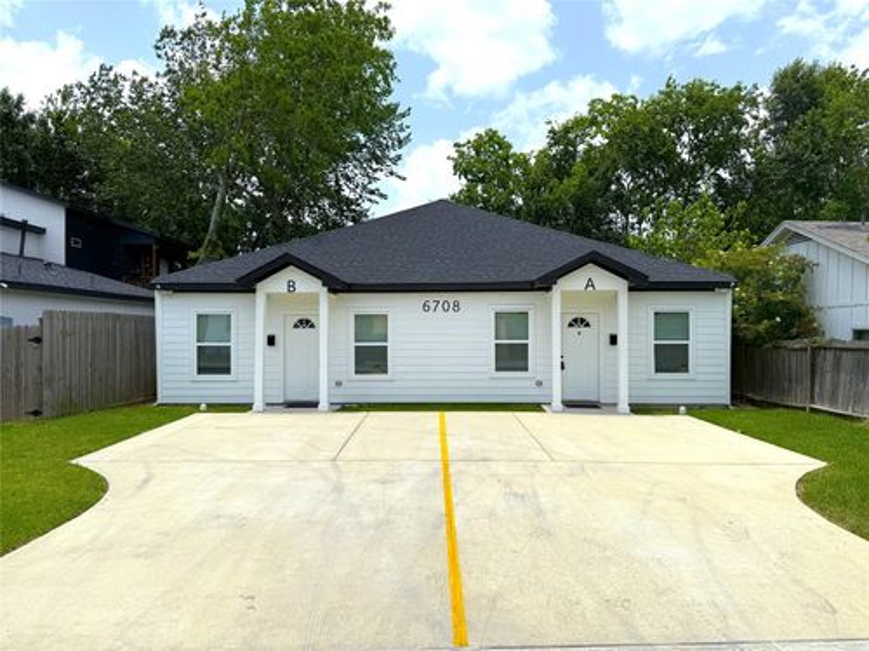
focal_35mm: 24
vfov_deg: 56.8
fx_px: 602
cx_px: 434
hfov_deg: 71.6
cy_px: 326
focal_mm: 6.76
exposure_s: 1/6711
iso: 80
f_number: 1.78
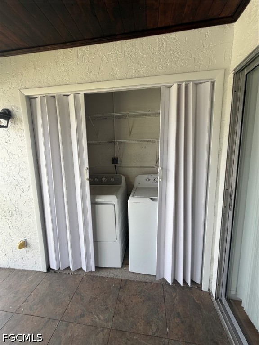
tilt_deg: -7.4
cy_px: 172
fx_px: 140
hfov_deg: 85.7
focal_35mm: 14
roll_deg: +1.4
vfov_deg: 102.1
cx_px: 130
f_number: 2.2
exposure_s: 1/121
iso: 50
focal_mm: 2.22
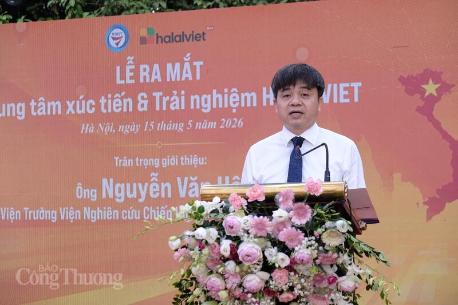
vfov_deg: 19.7
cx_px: 229
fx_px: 878
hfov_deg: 29.2
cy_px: 152
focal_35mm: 69
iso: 160
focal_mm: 46.3
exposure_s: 1/125
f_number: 4.5
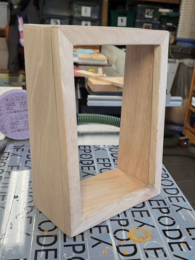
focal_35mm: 23
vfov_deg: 73.9
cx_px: 98
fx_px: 173
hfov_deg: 58.9
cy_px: 130
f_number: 1.7
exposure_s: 1/101
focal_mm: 6.3
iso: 320
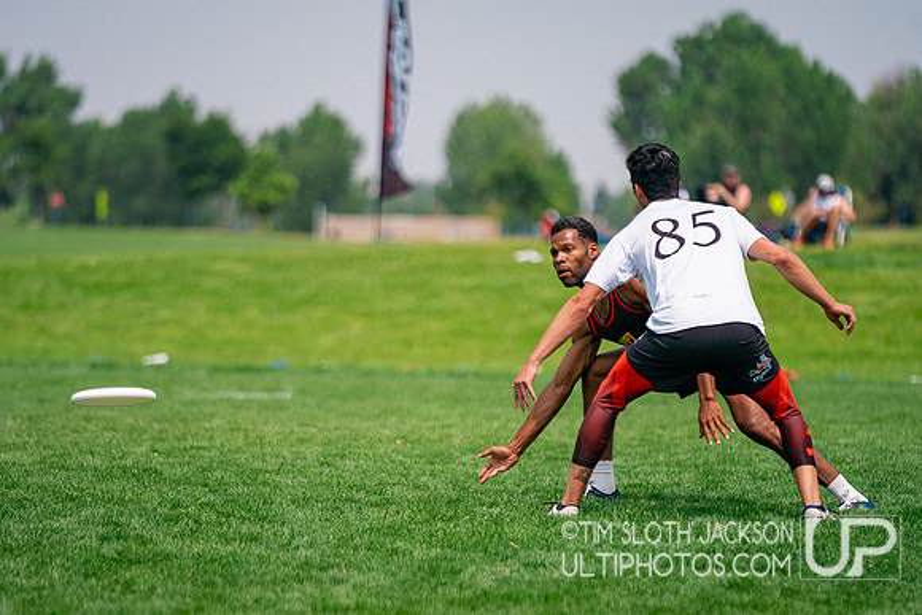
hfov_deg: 8.3
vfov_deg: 5.5
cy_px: 355
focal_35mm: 249
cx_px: 449
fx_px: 6388
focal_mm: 200
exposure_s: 1/8000
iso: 400
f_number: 2.8
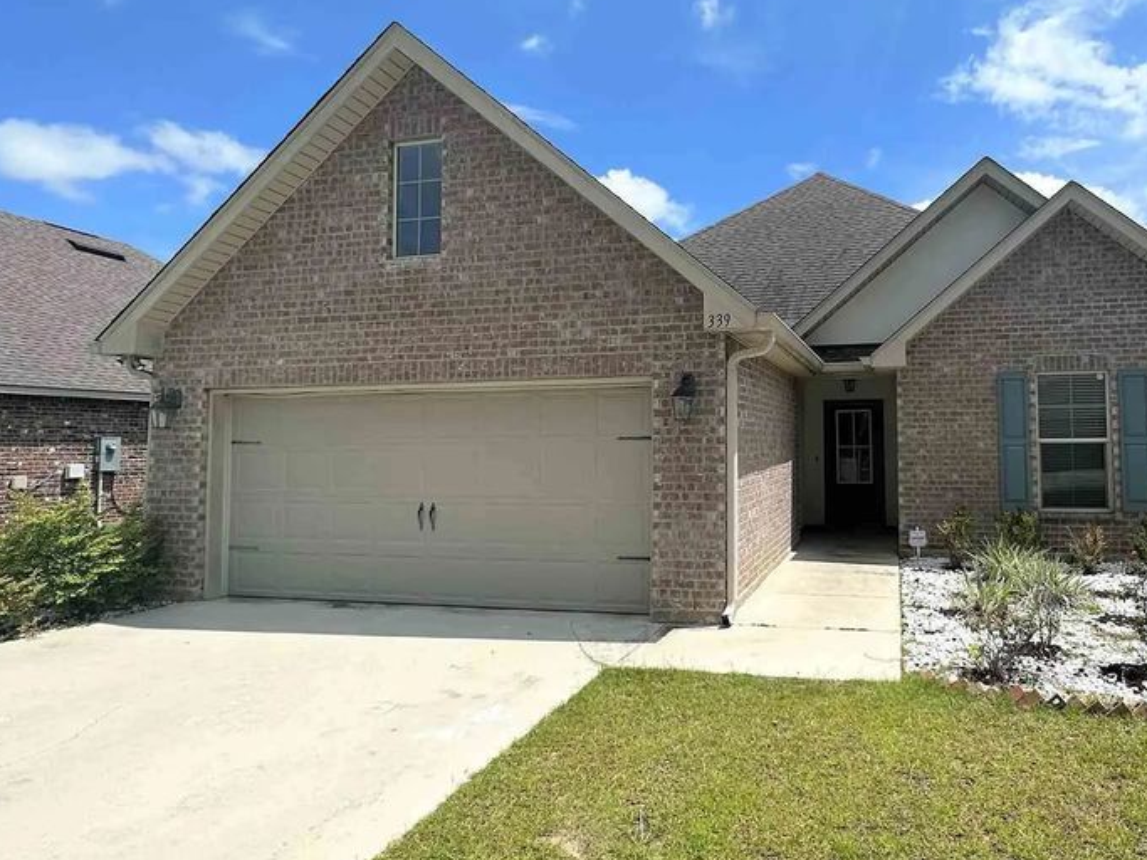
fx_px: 696
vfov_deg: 63.4
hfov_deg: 77.1
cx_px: 741
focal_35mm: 21
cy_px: 403
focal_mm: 2.22
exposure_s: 1/2304
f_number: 2.2
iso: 50
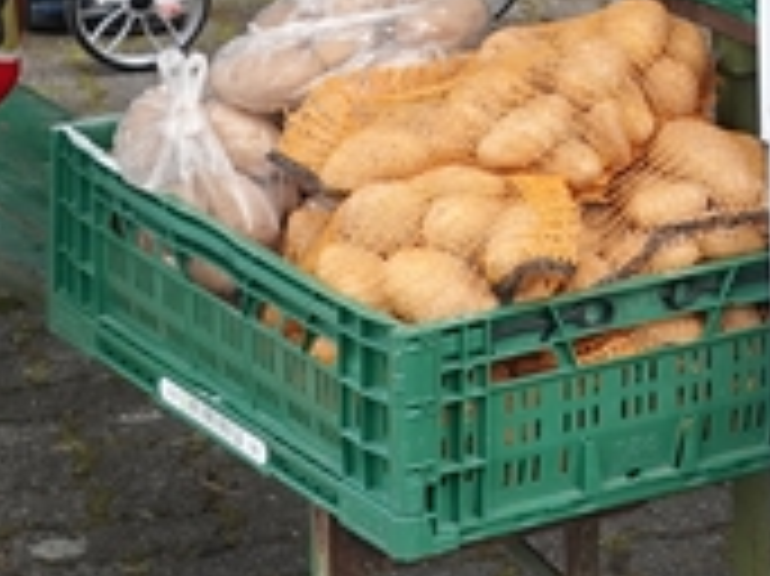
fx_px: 4357
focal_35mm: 196
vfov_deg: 7.3
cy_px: -565
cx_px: 1162
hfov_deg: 9.8
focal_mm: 12.63
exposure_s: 1/200
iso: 100
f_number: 2.8
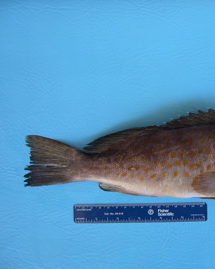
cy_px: 135
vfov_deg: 37.3
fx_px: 398
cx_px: 175
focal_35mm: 50
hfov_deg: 29.5
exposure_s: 1/91.2
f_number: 2.8
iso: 100
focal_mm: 8
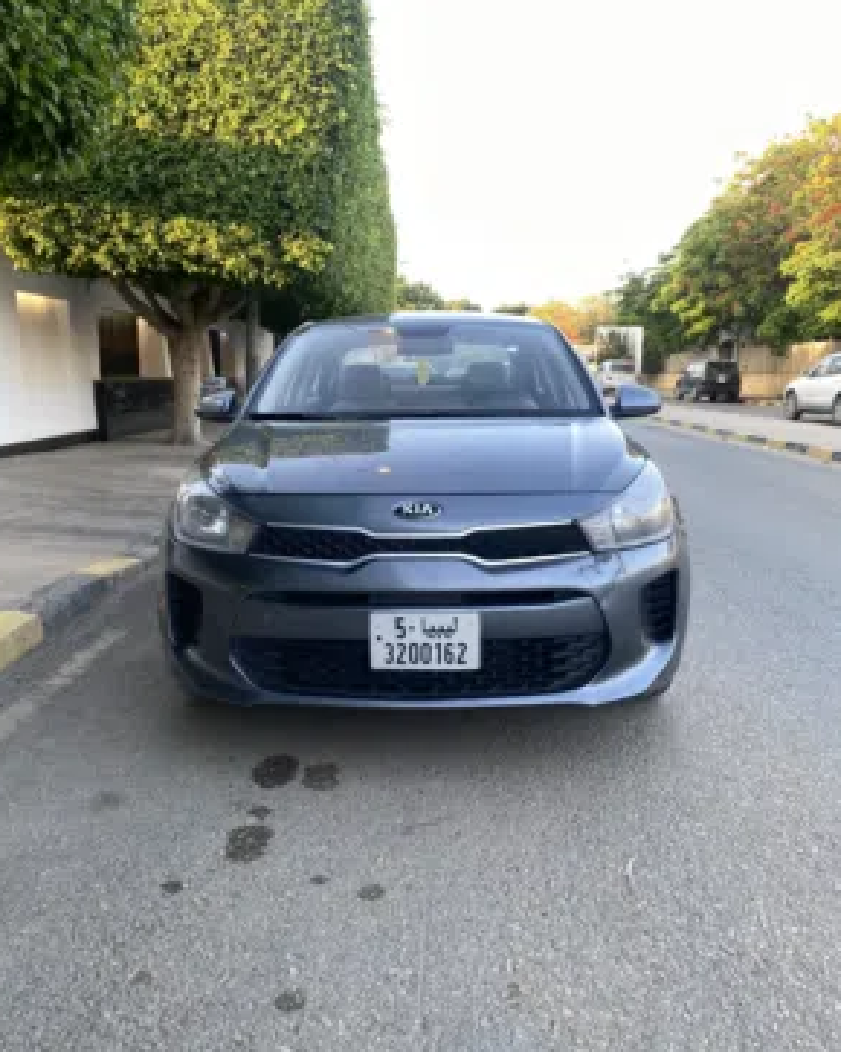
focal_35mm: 28
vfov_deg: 62.2
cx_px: 409
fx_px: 872
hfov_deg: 51.5
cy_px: 568
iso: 32
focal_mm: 4.25
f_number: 1.8
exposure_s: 1/100
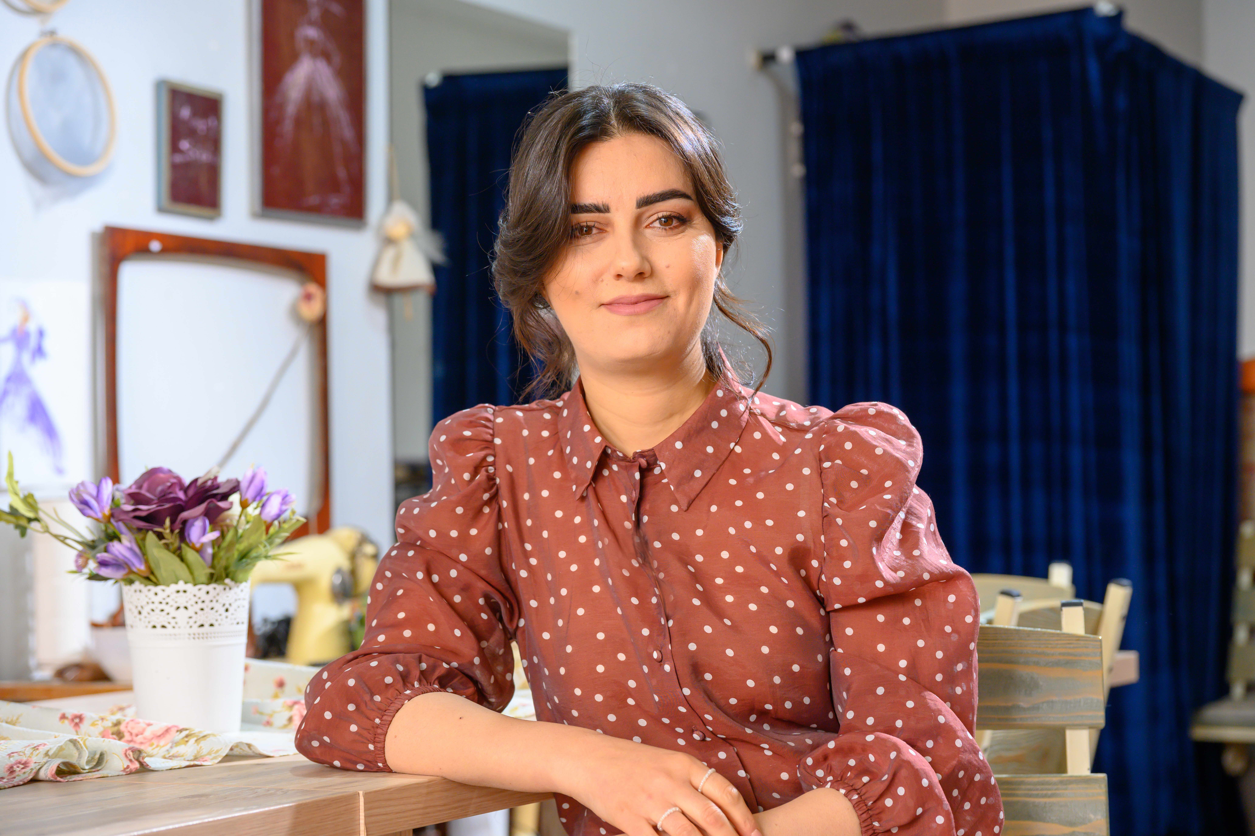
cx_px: 628
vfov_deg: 19.7
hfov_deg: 29.2
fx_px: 2405
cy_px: 418
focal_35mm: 69
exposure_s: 1/60
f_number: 4.5
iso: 1250
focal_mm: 69
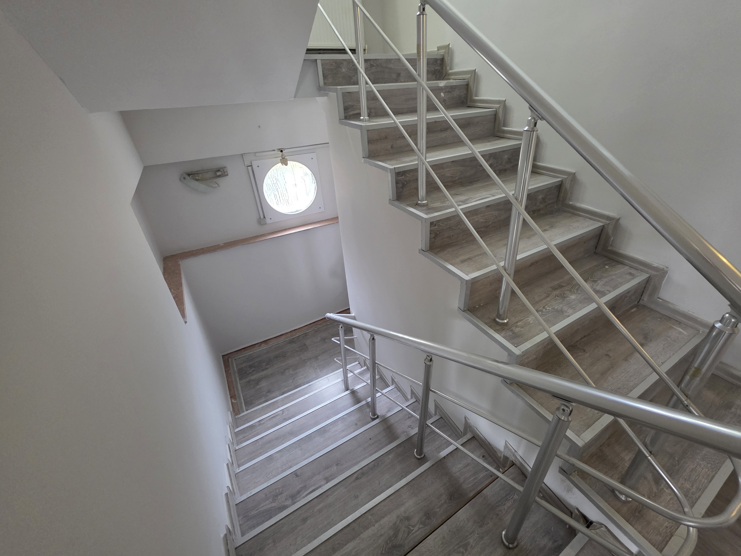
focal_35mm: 14
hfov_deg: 101.9
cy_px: 266
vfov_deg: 85.6
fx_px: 300
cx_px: 394
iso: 500
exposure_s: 1/50
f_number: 1.9
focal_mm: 2.2
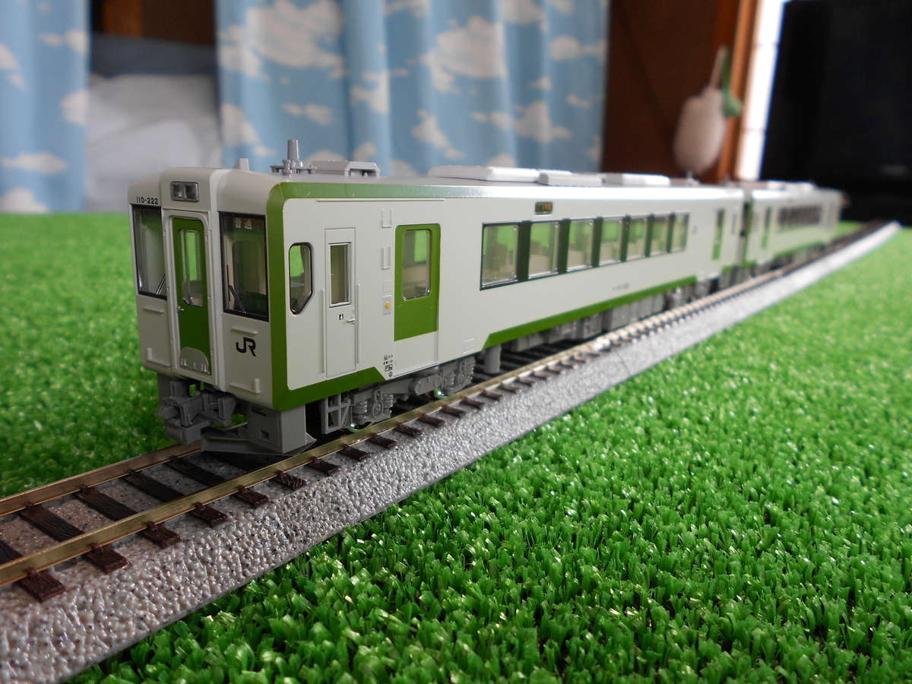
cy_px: 342
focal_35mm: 26
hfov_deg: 67.3
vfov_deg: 53.1
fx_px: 685
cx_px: 456
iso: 80
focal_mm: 4.6
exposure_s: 1/30
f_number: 3.2
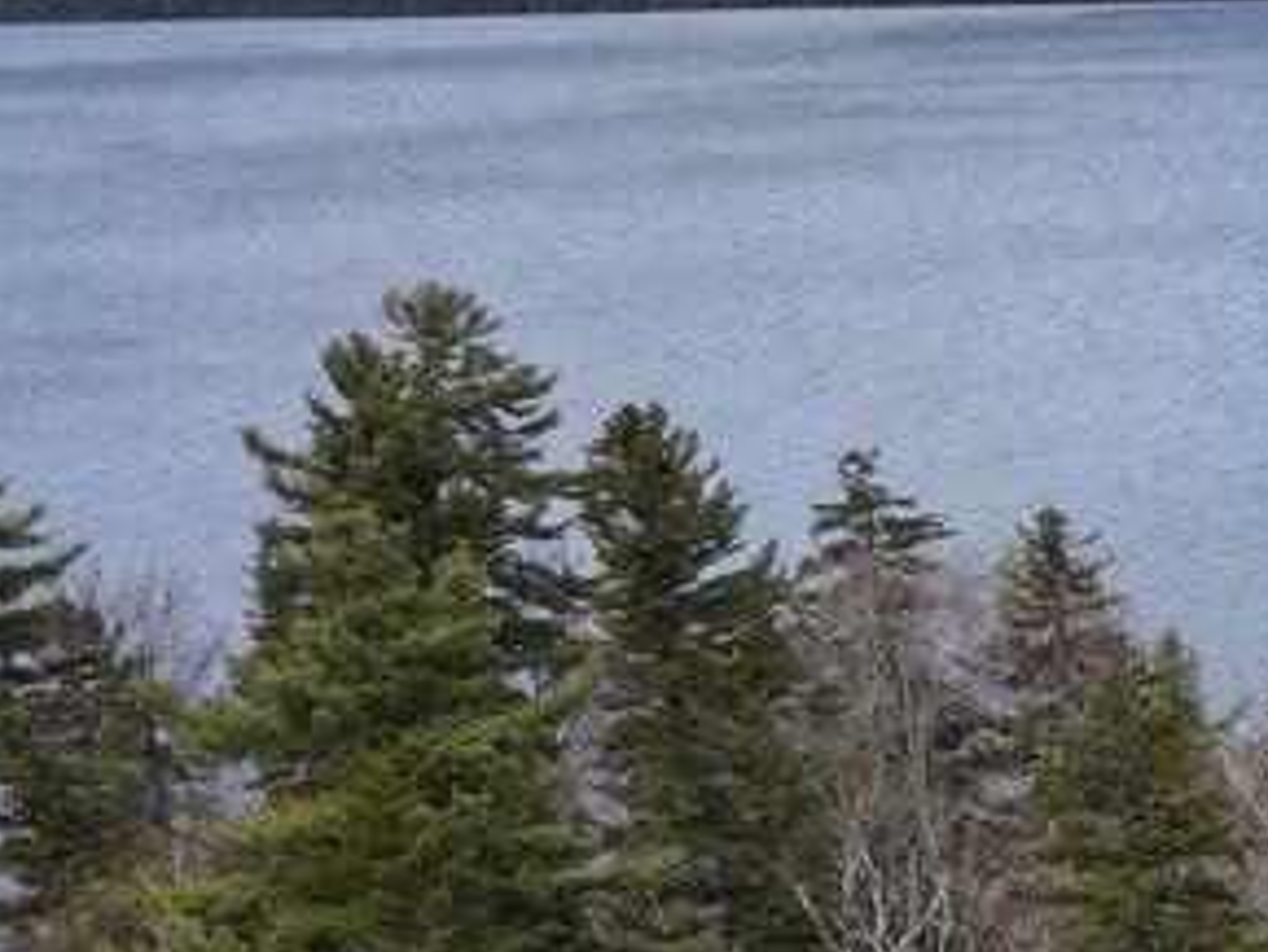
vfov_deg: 16.9
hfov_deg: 19.5
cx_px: 1996
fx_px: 3115
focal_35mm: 85
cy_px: 1031
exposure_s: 1/500
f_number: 2.8
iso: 100
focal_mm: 4.5
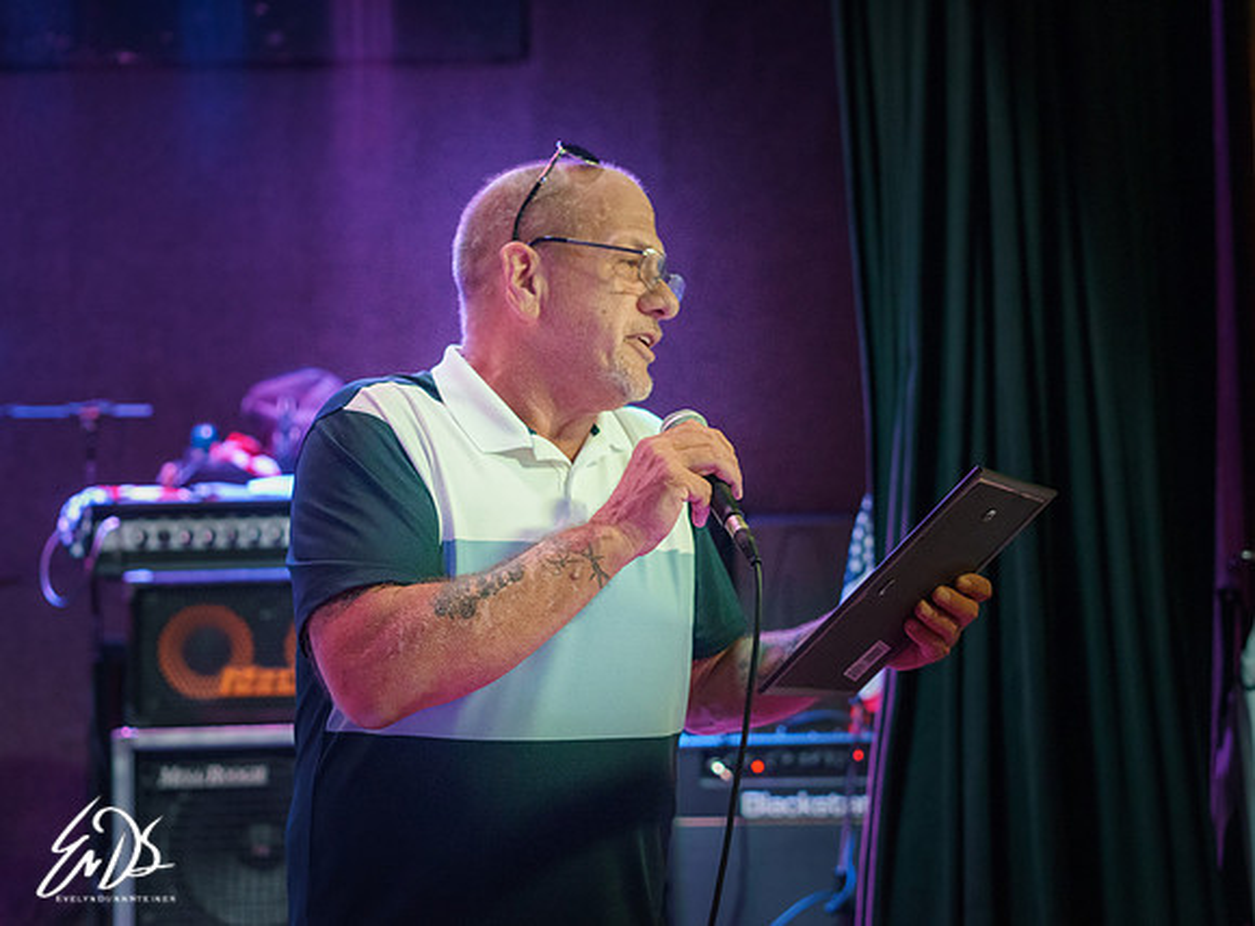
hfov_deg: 32.5
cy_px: 467
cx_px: 663
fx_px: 2150
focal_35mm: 60
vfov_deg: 24.3
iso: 2500
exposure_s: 1/125
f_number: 2.8
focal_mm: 55
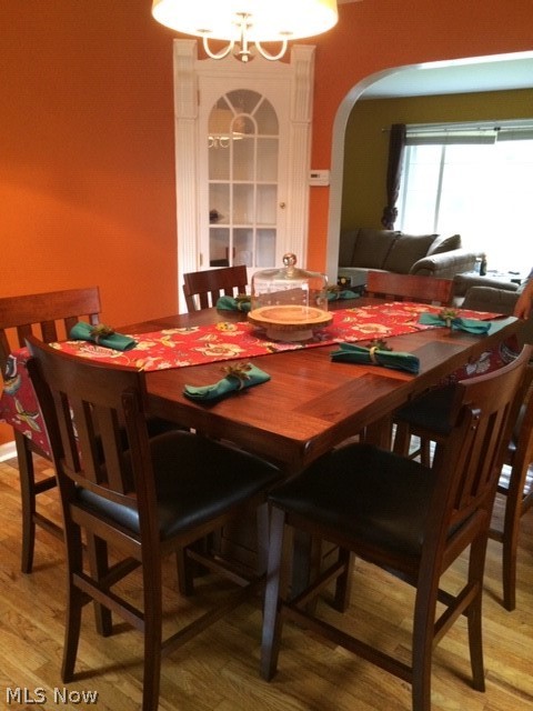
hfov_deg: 48.2
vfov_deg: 61.7
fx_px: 595
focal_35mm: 29
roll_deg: +0.5
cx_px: 266
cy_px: 356
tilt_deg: -18.5
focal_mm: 4.15
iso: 320
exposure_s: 1/30
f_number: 2.2
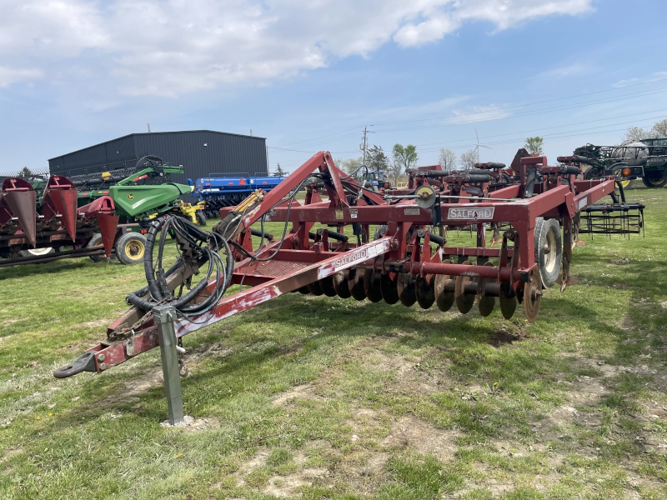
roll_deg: +4.7
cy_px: 250
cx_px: 334
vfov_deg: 53.1
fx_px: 501
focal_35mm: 26
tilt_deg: -3.8
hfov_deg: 67.3
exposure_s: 1/3125
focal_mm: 4.2
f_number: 1.6
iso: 32
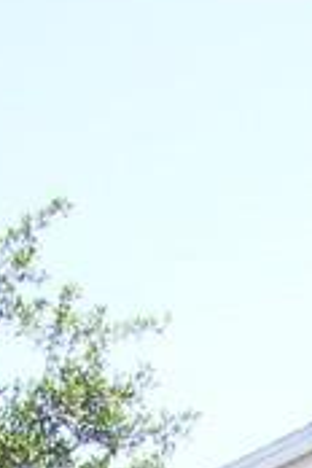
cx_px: 390
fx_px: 2548
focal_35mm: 196
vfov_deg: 9.7
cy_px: 992
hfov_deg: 6.9
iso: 80
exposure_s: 1/400
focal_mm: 5.7
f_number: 2.9
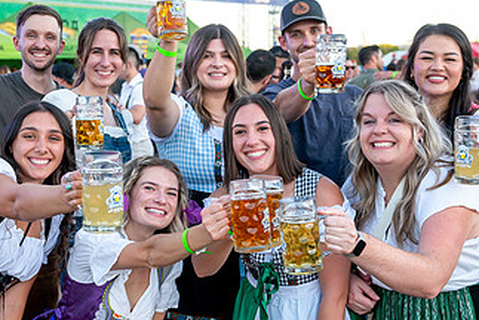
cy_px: 159
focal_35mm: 61
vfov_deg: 22.3
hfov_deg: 32.7
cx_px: 172
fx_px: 812
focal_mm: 34
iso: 640
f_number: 4
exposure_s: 1/400
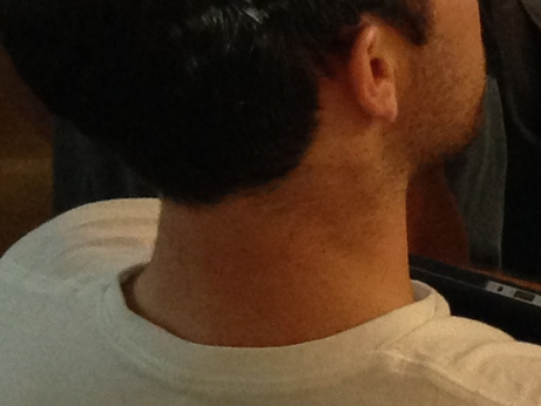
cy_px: -161
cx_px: 1269
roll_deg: -0.9
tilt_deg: -32.4
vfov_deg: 8.2
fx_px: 2798
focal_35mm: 179
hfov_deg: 9.8
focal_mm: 4.12
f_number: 2.4
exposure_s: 1/20
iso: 160
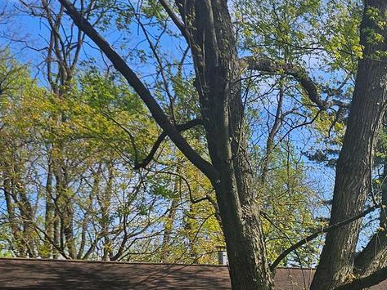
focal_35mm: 70
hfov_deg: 25.3
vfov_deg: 19.7
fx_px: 783
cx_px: 450
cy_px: 352
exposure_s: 1/1297
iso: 25
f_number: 1.8
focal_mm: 5.4
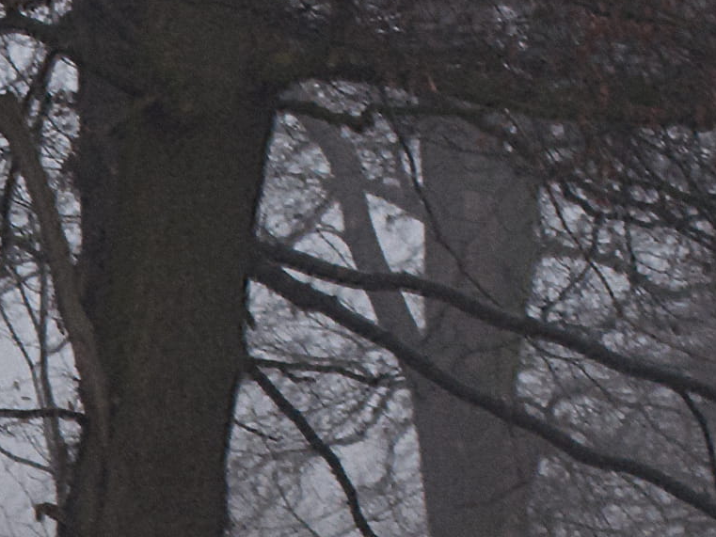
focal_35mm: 568
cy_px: 808
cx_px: -1071
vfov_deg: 2.6
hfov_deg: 3.4
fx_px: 11750
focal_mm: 70
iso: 200
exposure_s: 1/50
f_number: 8
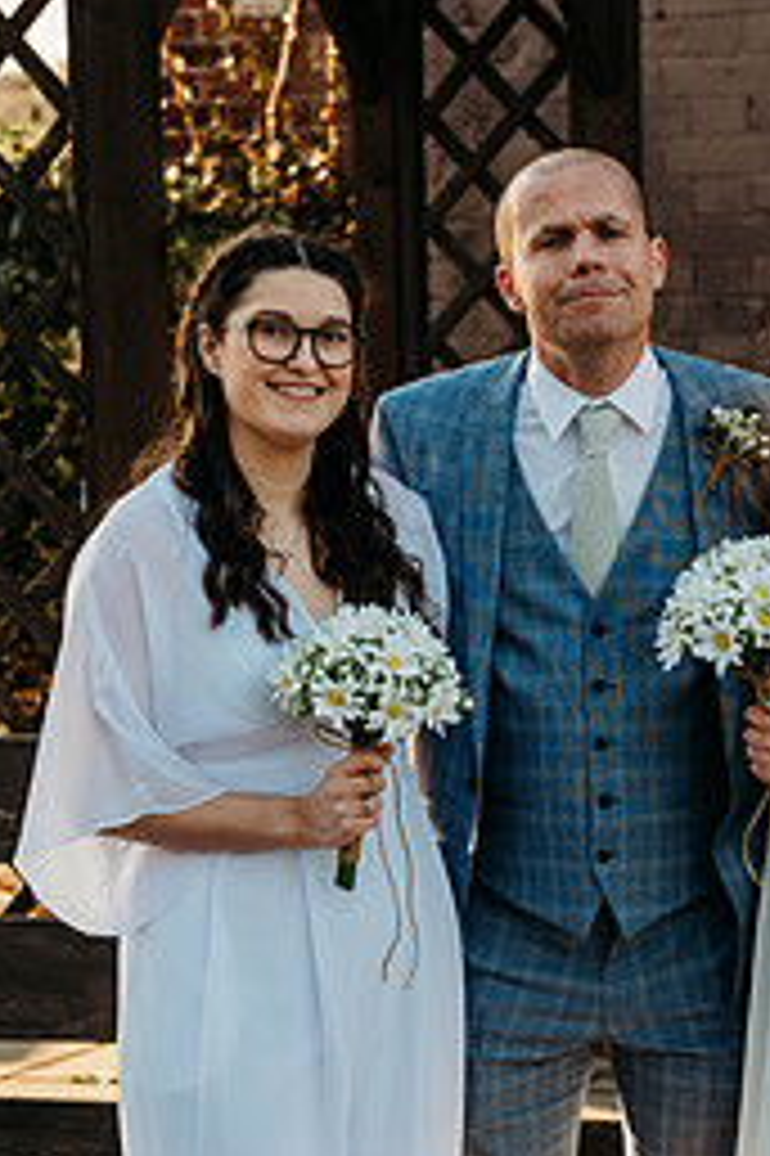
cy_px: 891
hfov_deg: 9.2
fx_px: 4786
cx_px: 660
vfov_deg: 13.7
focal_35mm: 149
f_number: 5
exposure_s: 1/200
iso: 110
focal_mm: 85
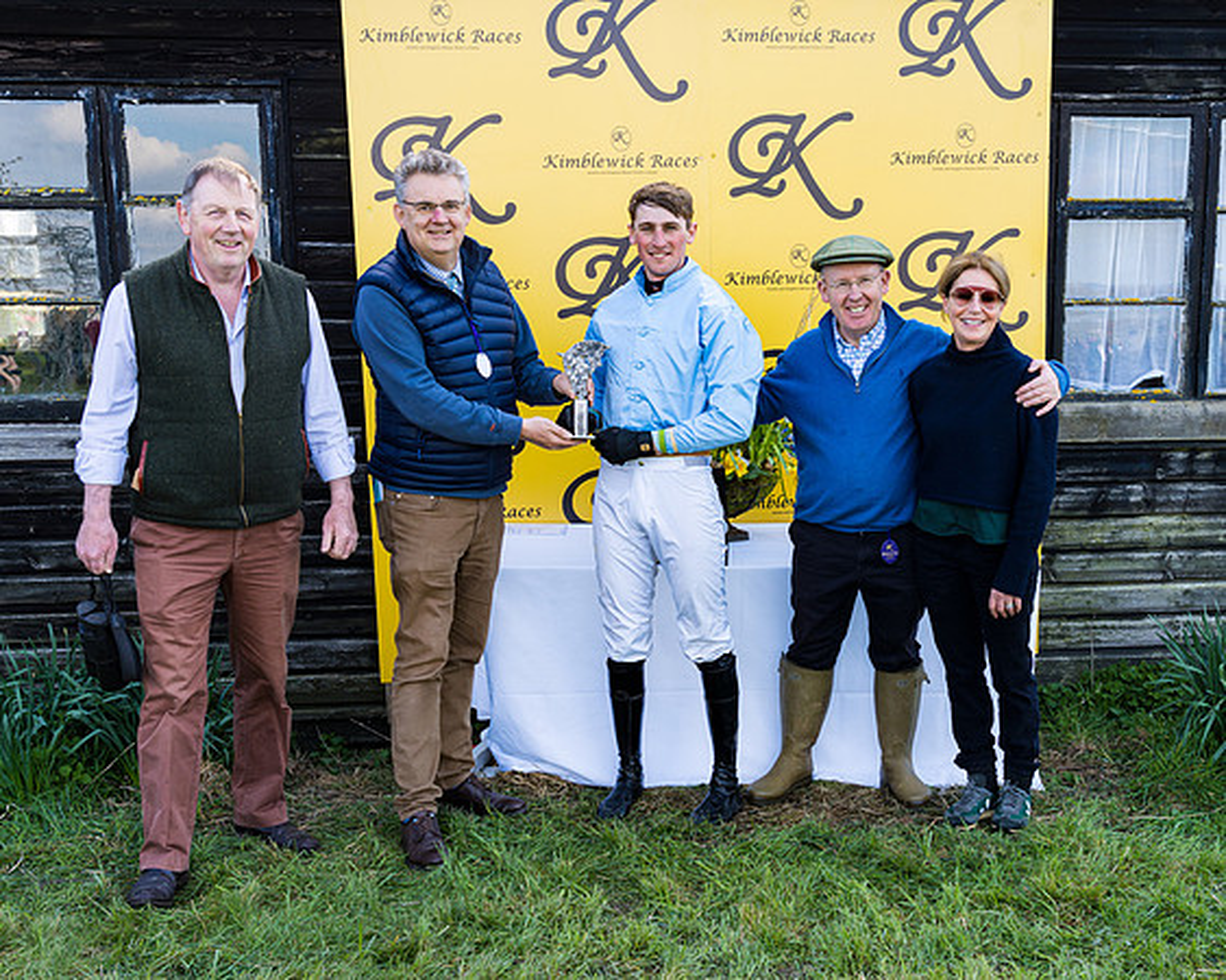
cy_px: 541
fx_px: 1442
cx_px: 725
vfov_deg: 37.5
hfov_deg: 45.9
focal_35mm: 40
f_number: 8
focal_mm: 30
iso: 50
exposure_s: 1/60
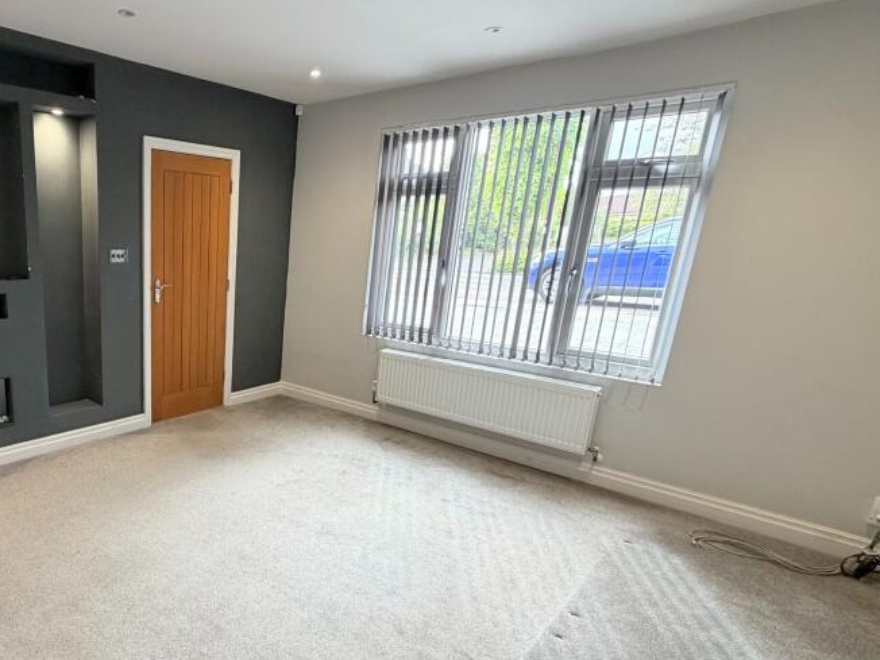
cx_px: 209
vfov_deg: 60.8
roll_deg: -1.4
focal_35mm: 22
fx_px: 559
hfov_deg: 70.7
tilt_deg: -15.1
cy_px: 382
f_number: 2.2
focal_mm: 2.22
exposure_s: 1/100
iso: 200
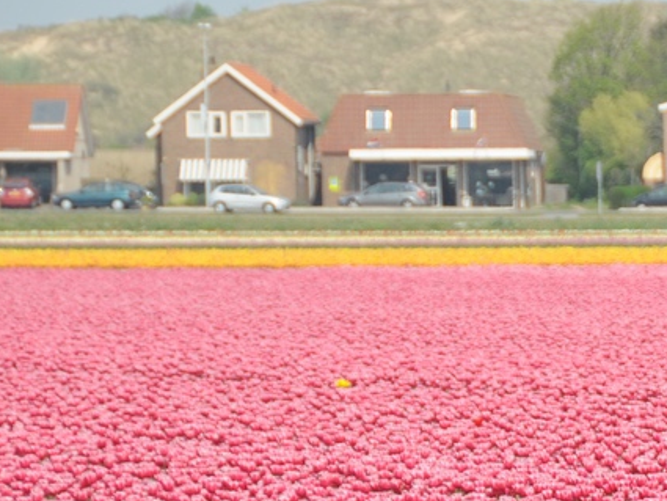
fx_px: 8684
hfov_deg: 4.4
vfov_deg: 3.3
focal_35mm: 451
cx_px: 939
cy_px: 548
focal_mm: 95
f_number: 5.3
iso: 200
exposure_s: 1/800
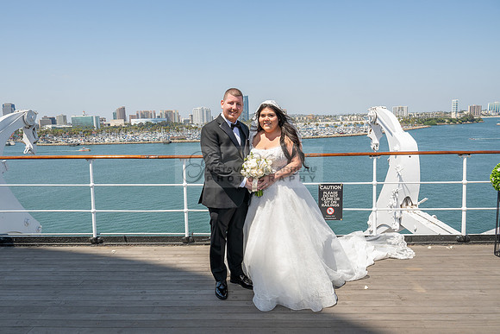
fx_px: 359
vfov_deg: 49.9
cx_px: 239
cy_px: 168
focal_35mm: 26
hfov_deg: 69.7
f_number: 10
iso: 200
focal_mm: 24
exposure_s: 1/200
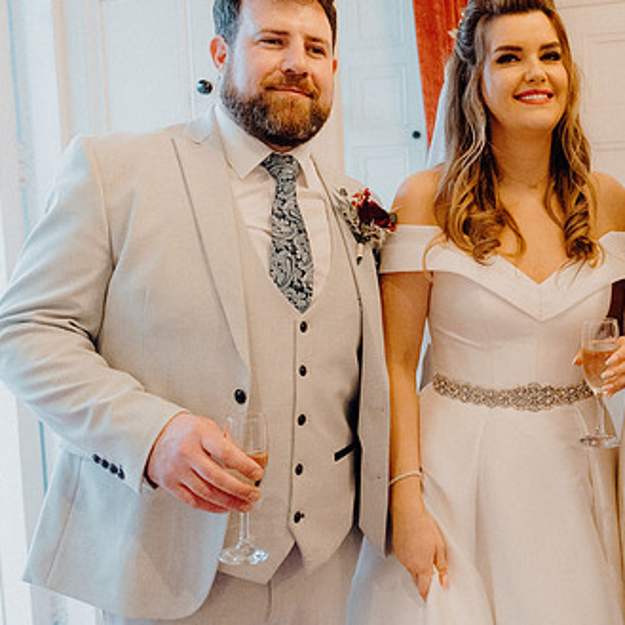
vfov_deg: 40.0
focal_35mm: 42
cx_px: 483
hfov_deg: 38.8
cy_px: 294
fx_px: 858
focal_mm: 28
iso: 5000
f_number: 3.5
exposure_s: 1/200
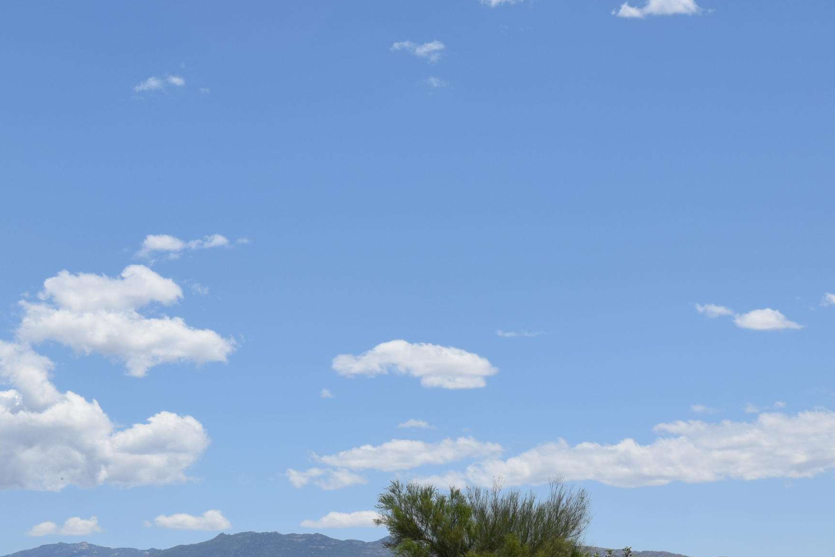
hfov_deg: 22.8
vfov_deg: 15.5
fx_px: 2041
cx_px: 162
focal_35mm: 88
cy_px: 261
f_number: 11
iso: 200
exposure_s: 1/500
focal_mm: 34
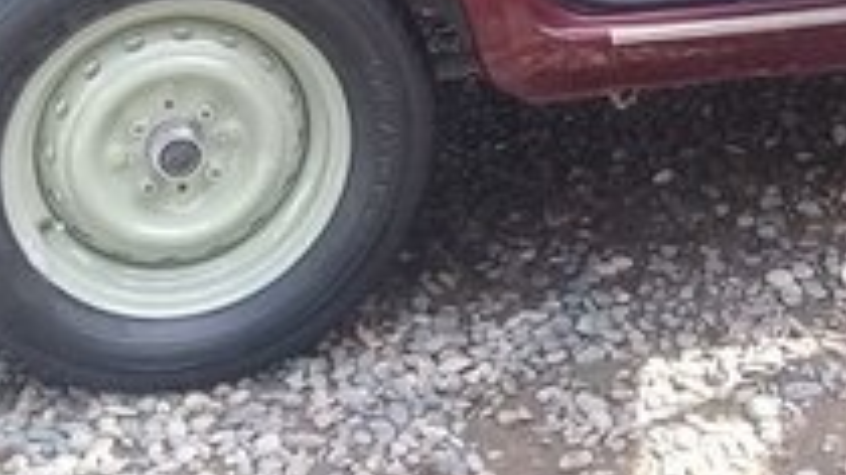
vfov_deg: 10.8
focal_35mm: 106
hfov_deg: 19.6
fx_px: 2377
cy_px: -332
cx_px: 858
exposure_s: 1/120
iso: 64
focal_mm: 3.3
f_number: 2.2
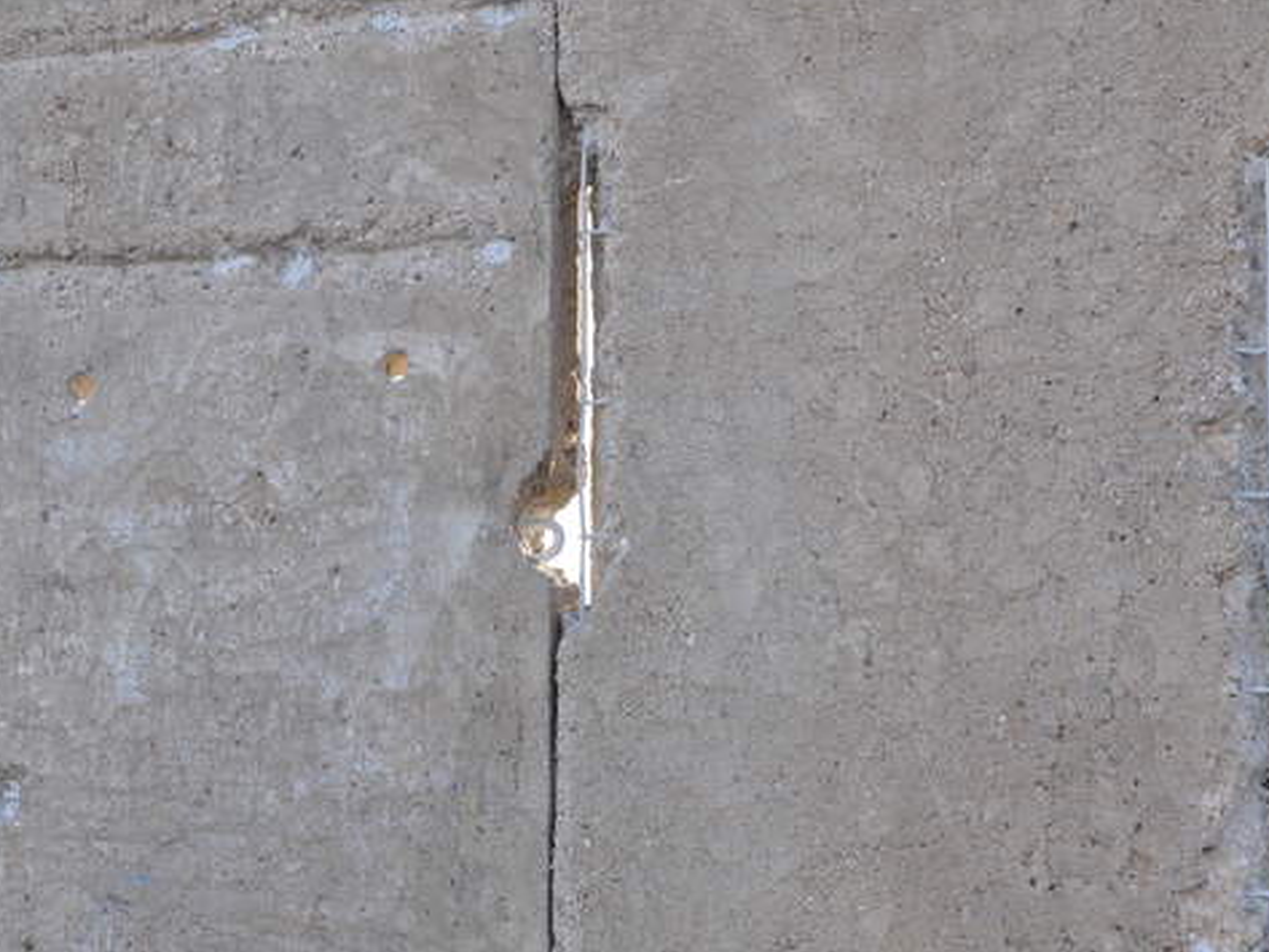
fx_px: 2713
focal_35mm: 74
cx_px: 580
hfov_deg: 26.3
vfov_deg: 19.9
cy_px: 516
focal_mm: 38
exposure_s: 1/320
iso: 640
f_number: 9
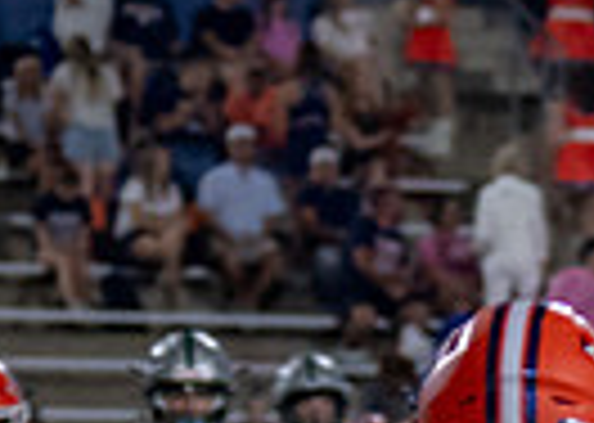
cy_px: 1066
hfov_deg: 3.0
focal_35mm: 677
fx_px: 11409
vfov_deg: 2.1
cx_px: 1144
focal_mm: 70
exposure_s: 1/1250
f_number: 2.8
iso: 2000
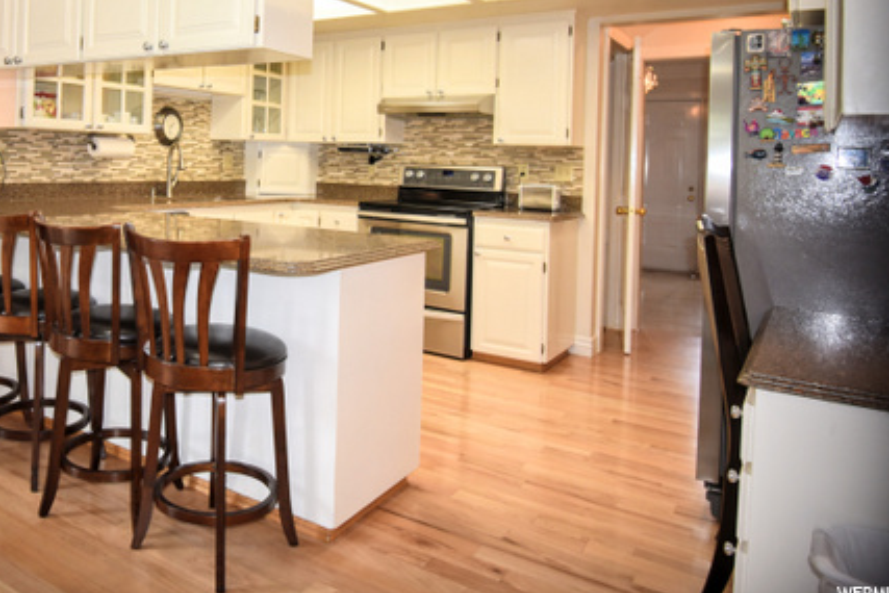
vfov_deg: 42.5
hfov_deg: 59.1
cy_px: 157
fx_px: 741
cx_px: 237
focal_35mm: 30
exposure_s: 1/80
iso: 800
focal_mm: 20
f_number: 5.6
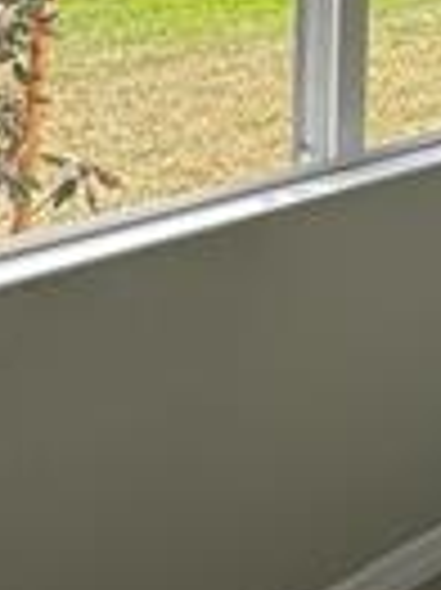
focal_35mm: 82
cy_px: -207
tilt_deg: +0.7
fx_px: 1395
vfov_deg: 21.3
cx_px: 994
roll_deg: -1.0
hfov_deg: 13.8
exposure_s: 1/287
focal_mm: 2.22
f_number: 2.2
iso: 40
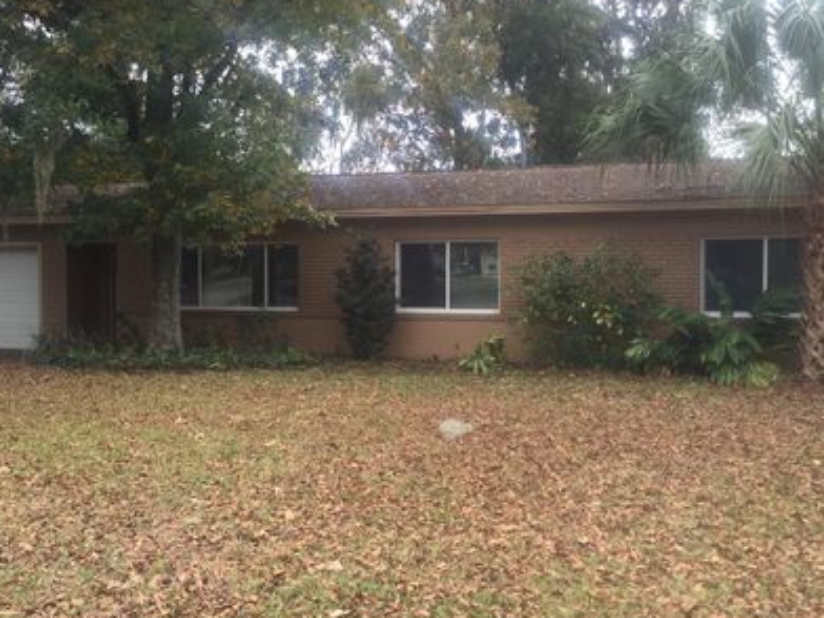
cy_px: 297
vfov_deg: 38.7
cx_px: 393
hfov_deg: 50.1
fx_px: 881
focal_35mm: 37
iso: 32
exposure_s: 1/204
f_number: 2.2
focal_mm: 4.15
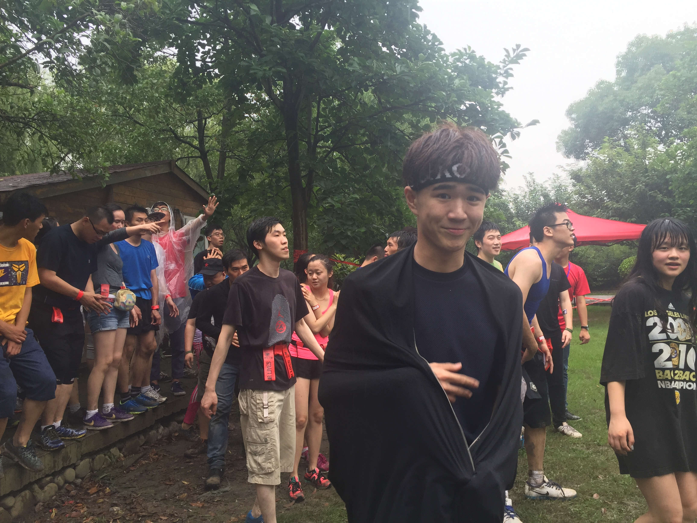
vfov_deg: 48.2
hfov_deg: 61.7
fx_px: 584
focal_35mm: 29
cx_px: 348
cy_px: 262
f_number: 2.2
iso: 32
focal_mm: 4.15
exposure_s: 1/295
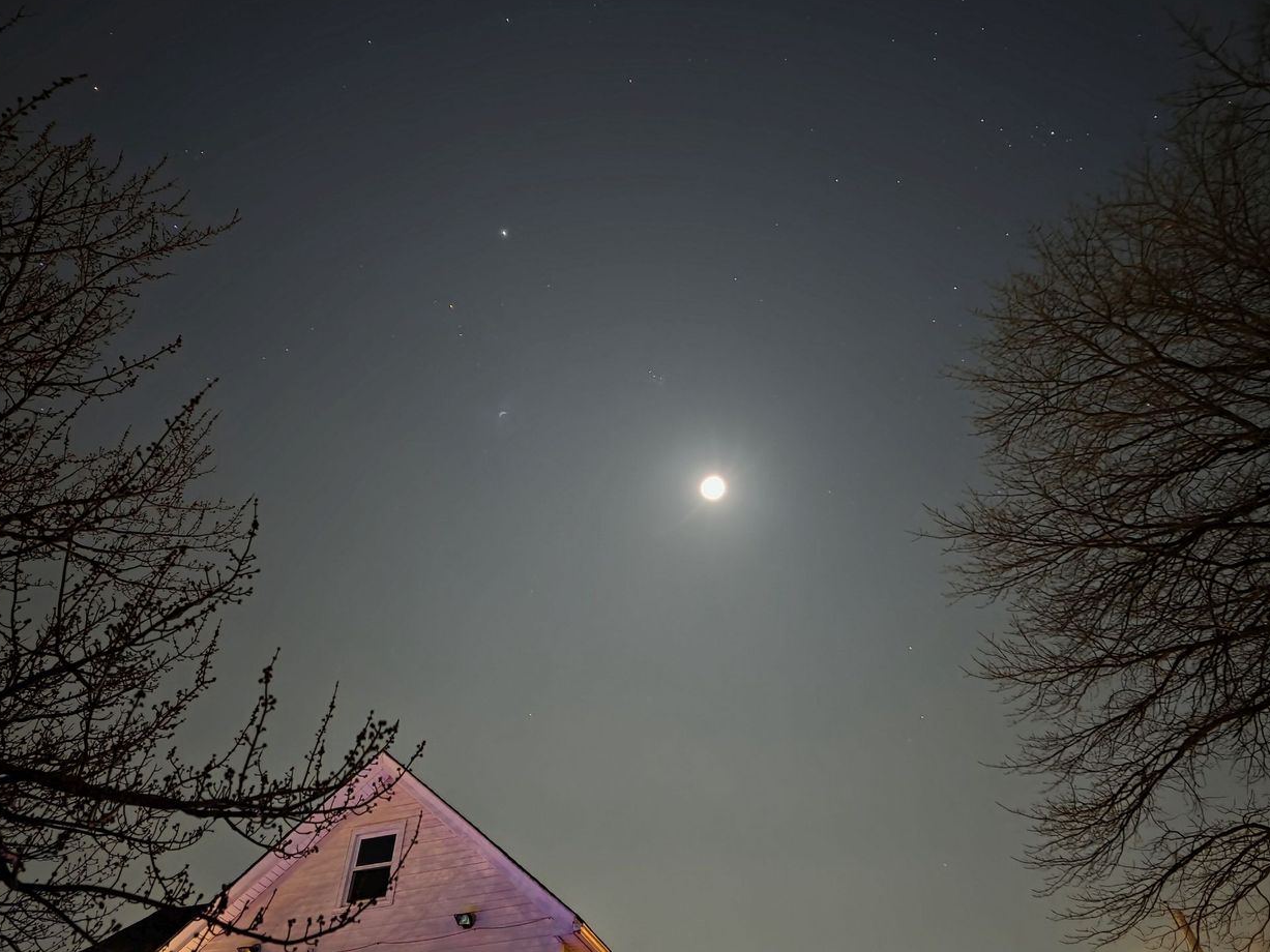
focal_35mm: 24
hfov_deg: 71.6
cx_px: 614
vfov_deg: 56.8
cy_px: 456
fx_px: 880
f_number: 1.7
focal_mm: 6.3
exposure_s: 5.49
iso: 320
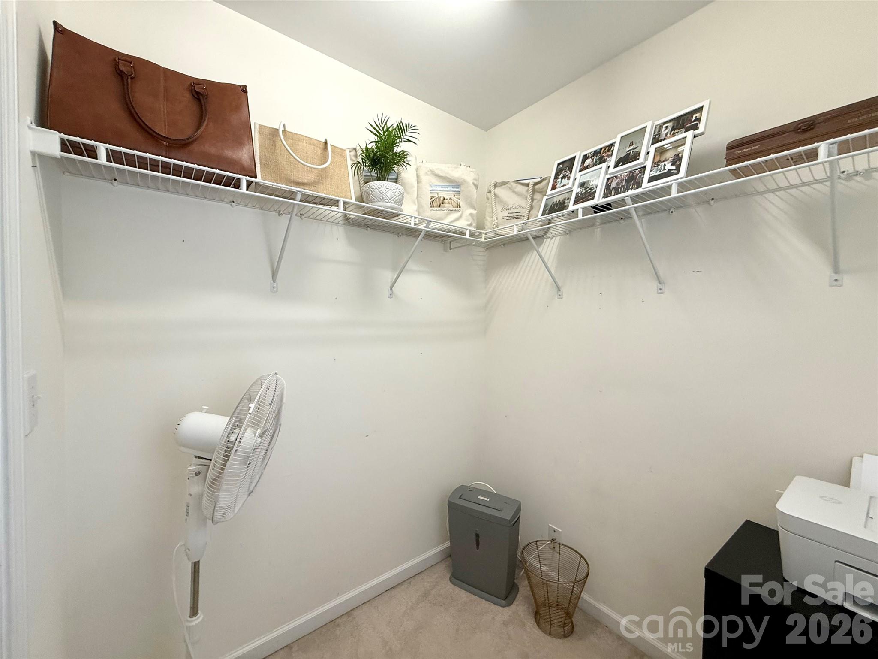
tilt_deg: -1.6
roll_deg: -0.6
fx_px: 355
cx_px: 439
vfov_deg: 85.7
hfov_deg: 102.1
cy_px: 330
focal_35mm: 14
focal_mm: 2.22
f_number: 2.2
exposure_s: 1/60
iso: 200
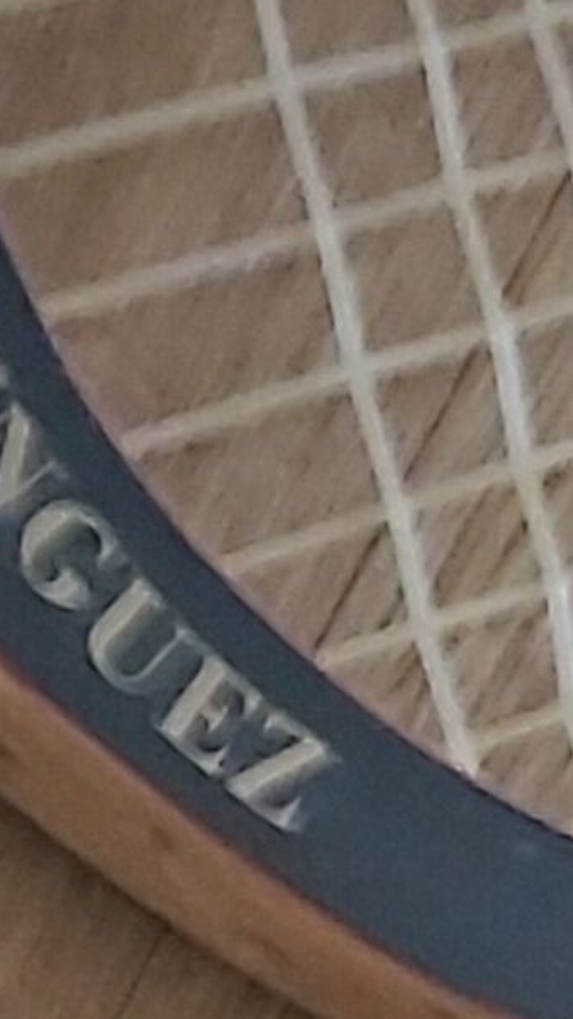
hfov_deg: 6.1
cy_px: 2645
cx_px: -931
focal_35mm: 190
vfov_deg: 9.7
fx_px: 5133
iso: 320
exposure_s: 1/25
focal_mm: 3.92
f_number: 1.7
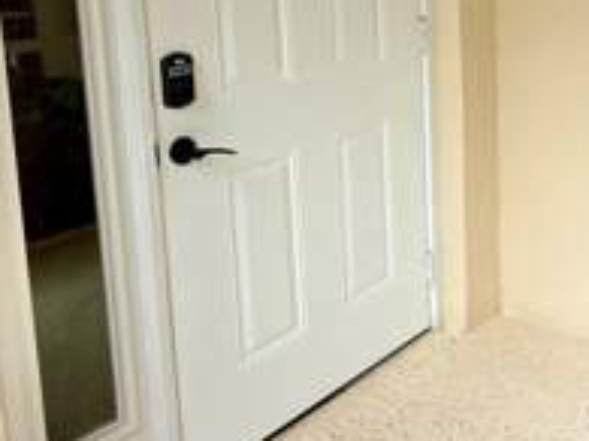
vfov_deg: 30.0
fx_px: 782
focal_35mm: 46
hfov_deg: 38.5
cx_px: 529
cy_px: 36
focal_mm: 2.22
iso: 25
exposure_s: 1/121
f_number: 2.2
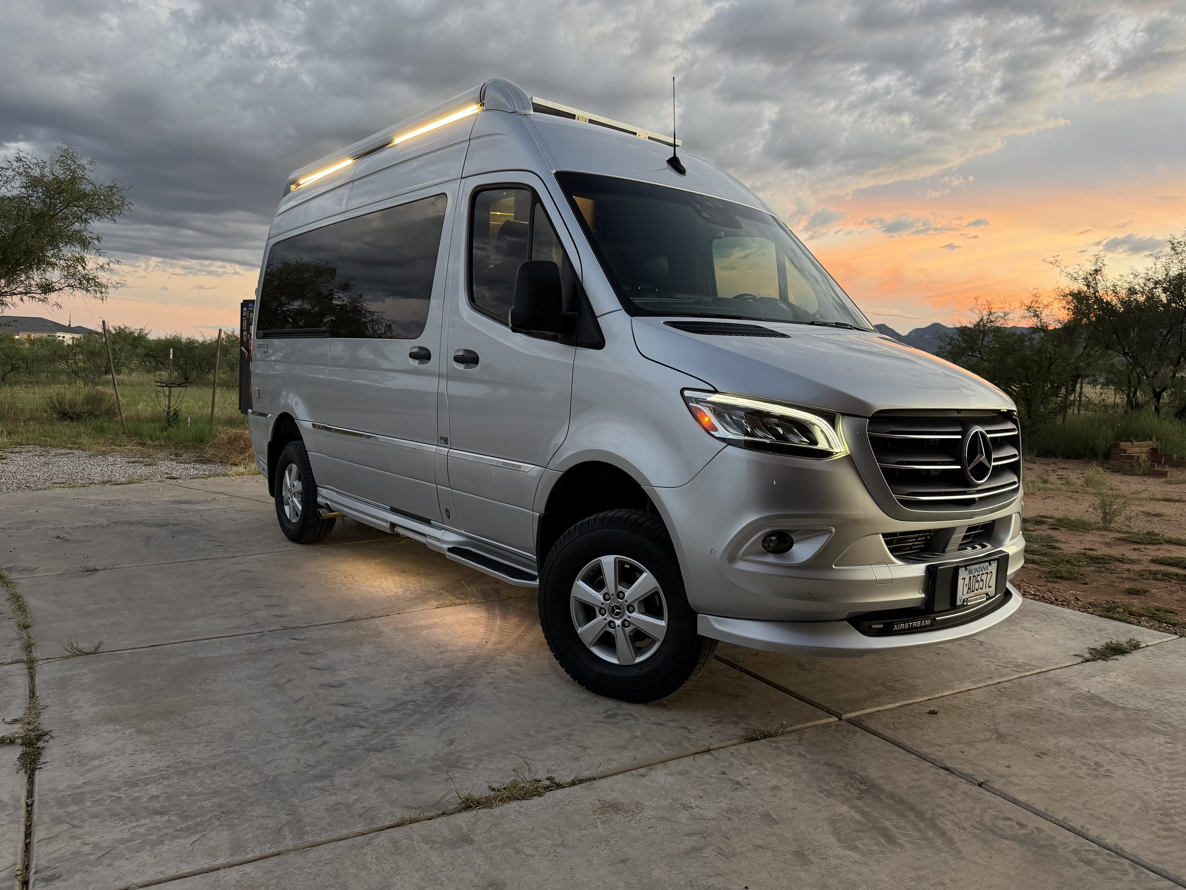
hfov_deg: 71.6
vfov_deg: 56.8
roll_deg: -1.5
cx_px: 593
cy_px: 445
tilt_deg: -5.1
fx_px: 822
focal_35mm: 24
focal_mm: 6.76
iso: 200
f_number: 1.78
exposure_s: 1/50
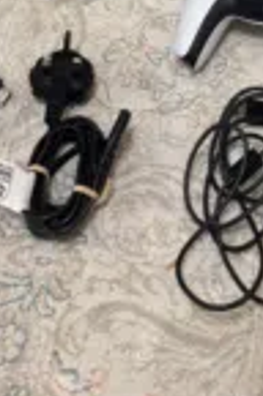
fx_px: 760
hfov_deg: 19.6
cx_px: 137
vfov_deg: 25.0
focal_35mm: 69
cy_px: -131
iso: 250
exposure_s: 1/50
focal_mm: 6.76
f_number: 1.78
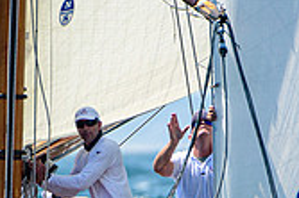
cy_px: 340
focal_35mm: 2090
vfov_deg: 0.7
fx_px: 17341
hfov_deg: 1.0
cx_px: 107
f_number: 5
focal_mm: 400
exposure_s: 1/2500
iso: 400
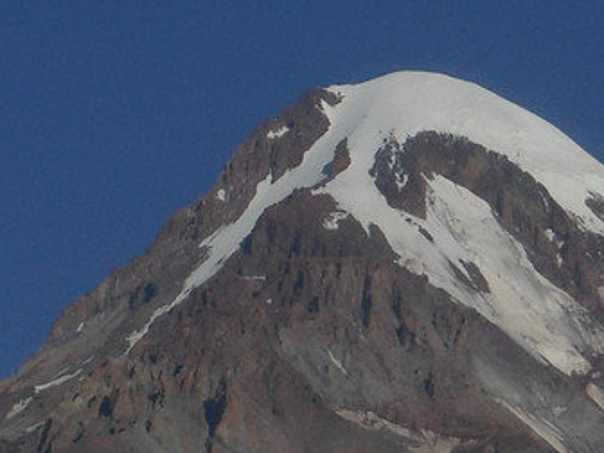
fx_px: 6142
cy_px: 128
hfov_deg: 5.6
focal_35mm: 352
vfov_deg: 4.2
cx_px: 516
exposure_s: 1/1250
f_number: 5.2
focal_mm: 13.2
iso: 80
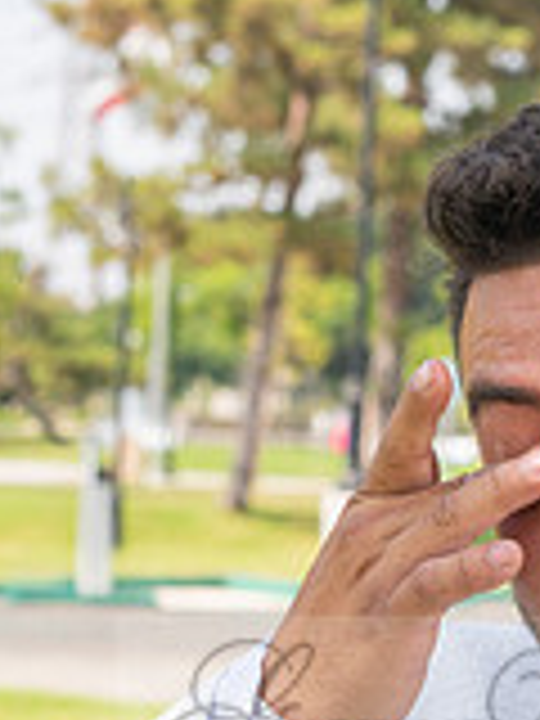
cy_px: 722
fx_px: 5075
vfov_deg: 8.1
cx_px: 508
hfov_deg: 6.1
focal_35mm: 244
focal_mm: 70
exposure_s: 1/200
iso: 200
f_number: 8
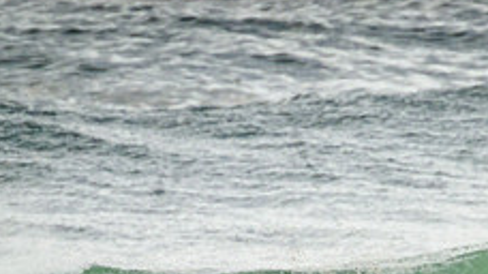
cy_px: 399
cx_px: 357
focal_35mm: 2136
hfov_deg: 1.0
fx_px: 27626
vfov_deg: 0.6
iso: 1800
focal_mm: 800
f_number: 11
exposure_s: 1/2500
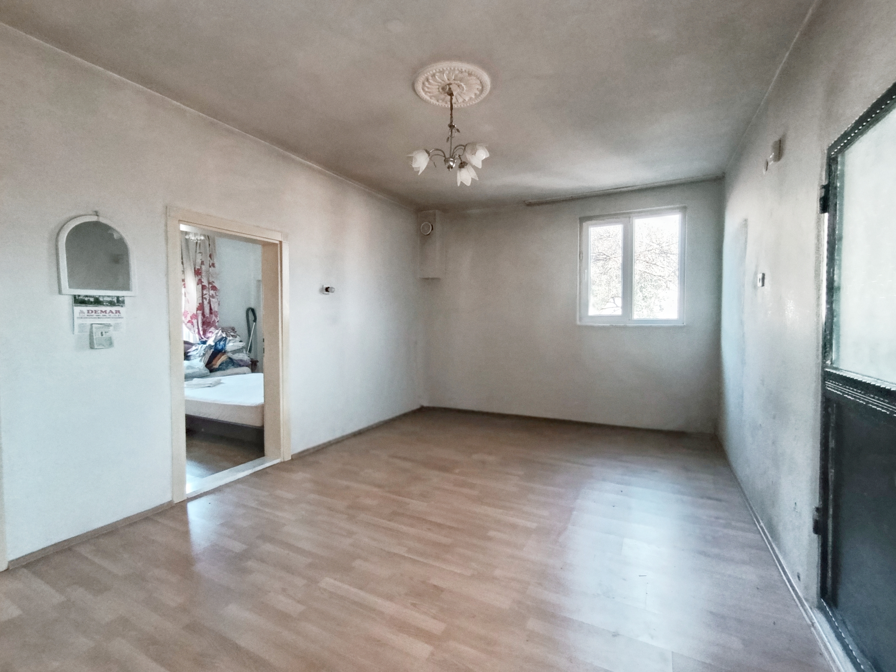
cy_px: 336
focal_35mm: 16
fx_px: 414
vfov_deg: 78.1
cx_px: 448
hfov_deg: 94.5
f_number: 2.2
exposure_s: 1/50
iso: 329
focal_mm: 1.65
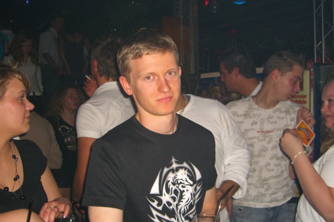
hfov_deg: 48.5
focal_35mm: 40
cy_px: 122
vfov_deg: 33.4
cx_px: 168
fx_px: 371
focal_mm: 7.9
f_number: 2.8
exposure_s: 1/60
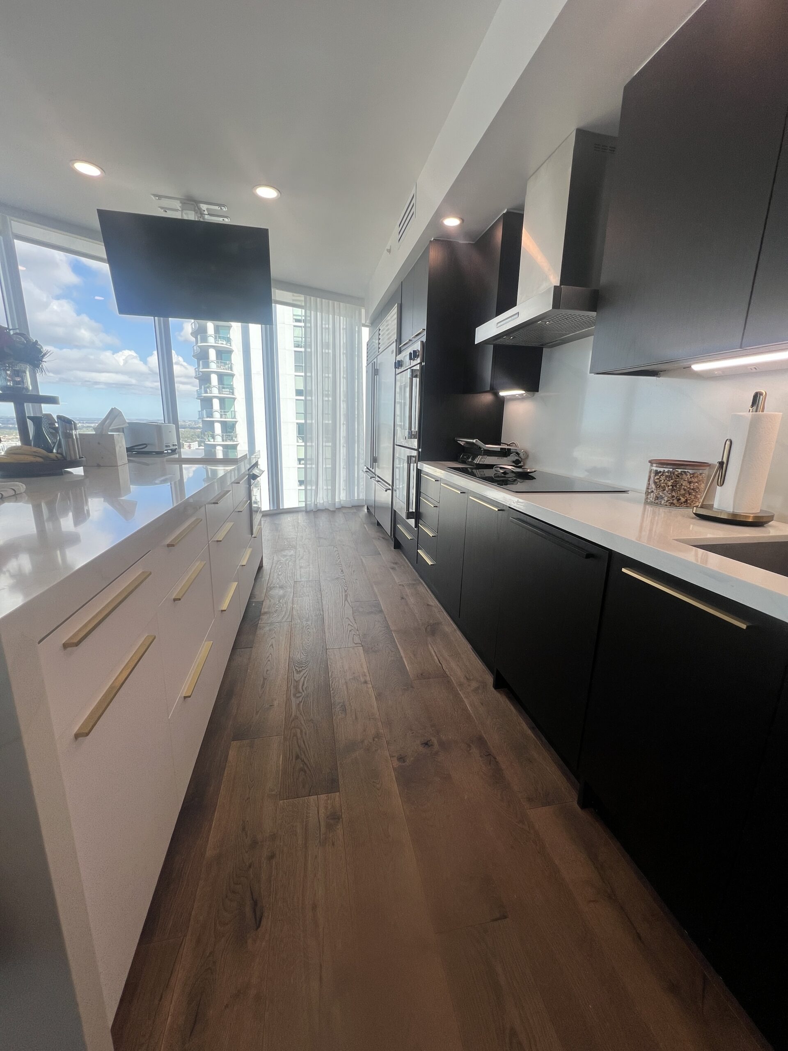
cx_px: 394
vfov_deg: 106.2
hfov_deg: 89.9
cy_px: 526
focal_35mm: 13
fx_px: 395
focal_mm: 1.57
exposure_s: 1/175
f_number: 1.8
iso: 32
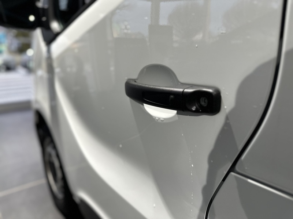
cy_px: 110
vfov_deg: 56.8
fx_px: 203
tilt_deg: -11.5
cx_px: 146
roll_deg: +0.6
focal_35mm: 24
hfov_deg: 71.6
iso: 160
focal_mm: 6.86
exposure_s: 1/100
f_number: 1.78
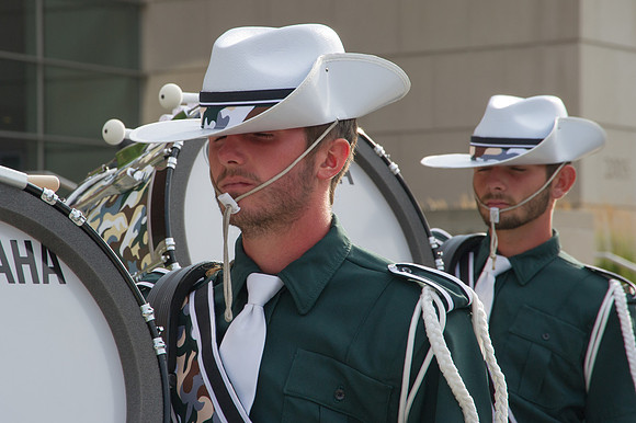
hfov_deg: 14.4
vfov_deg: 9.6
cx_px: 259
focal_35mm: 142
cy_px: 179
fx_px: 2509
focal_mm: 120
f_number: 10
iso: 320
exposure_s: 1/400
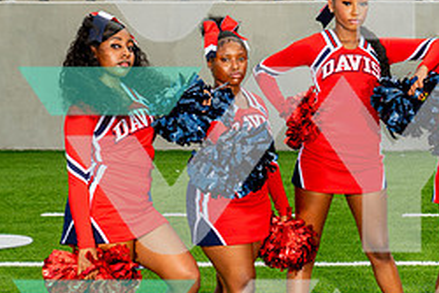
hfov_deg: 18.5
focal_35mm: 107
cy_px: 161
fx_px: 1306
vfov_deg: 12.8
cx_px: 465
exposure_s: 1/400
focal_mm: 44
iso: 320
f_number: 7.1
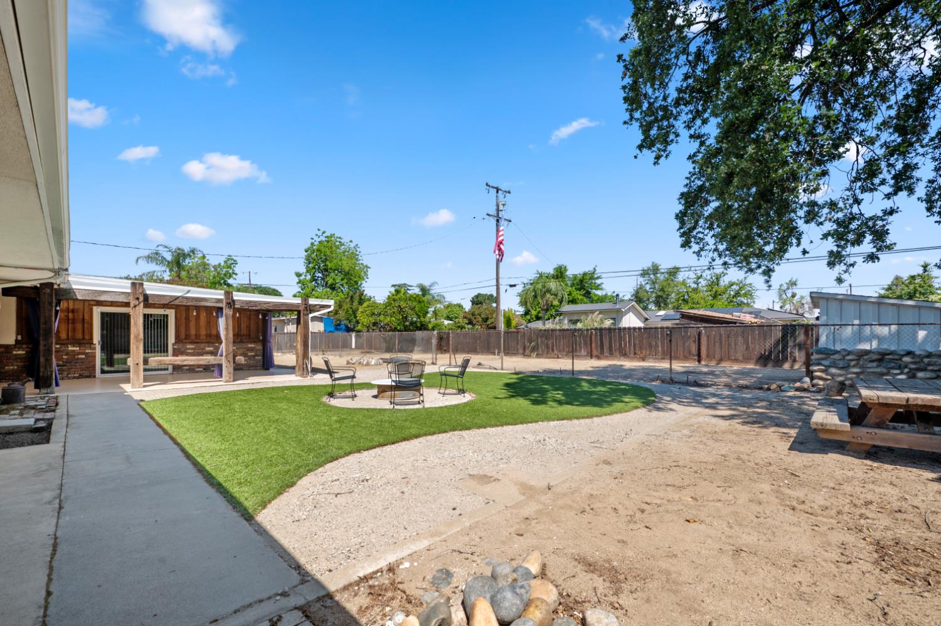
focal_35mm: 14
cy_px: 313
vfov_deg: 81.1
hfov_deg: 104.3
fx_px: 366
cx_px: 470
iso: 250
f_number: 9
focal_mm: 14
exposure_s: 1/200
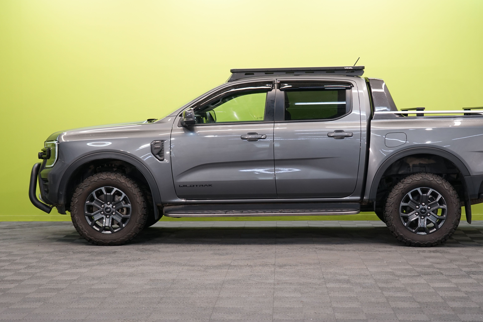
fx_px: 899
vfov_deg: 20.3
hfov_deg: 30.0
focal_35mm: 67
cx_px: 276
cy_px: 165
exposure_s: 1/40
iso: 500
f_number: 5
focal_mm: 52
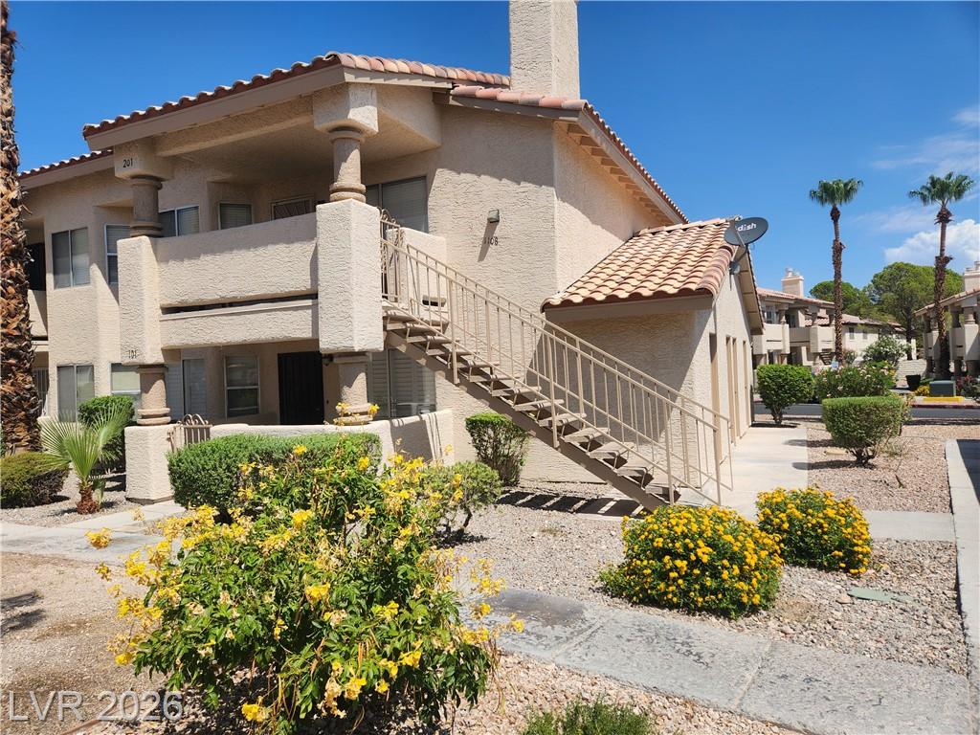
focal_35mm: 23
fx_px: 651
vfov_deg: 58.9
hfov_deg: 73.9
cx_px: 490
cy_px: 368
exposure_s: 1/1799
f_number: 1.8
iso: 20
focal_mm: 5.4
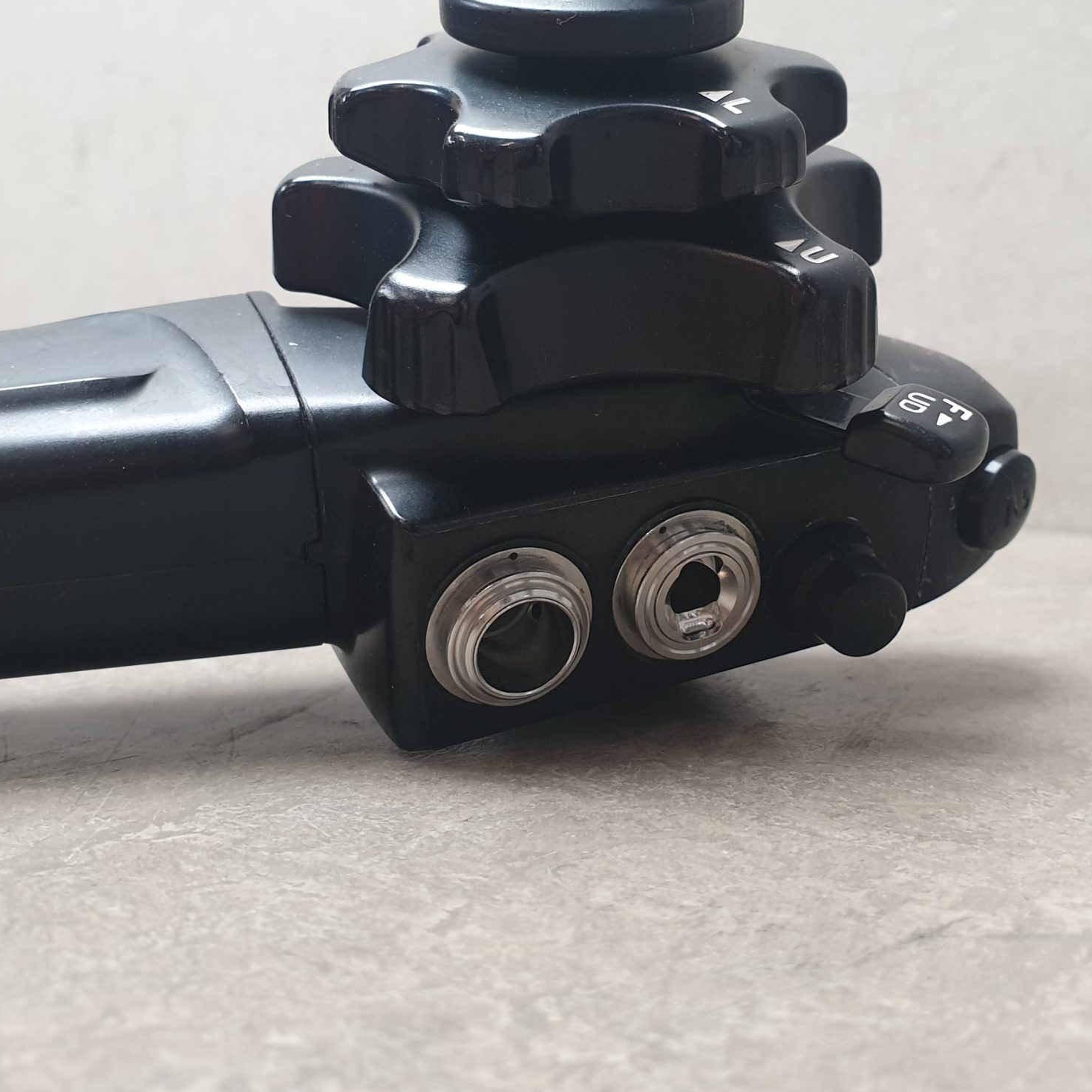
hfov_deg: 41.7
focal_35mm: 40
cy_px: 457
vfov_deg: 41.7
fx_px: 1428
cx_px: 658
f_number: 2.4
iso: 160
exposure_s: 1/50
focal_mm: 4.3
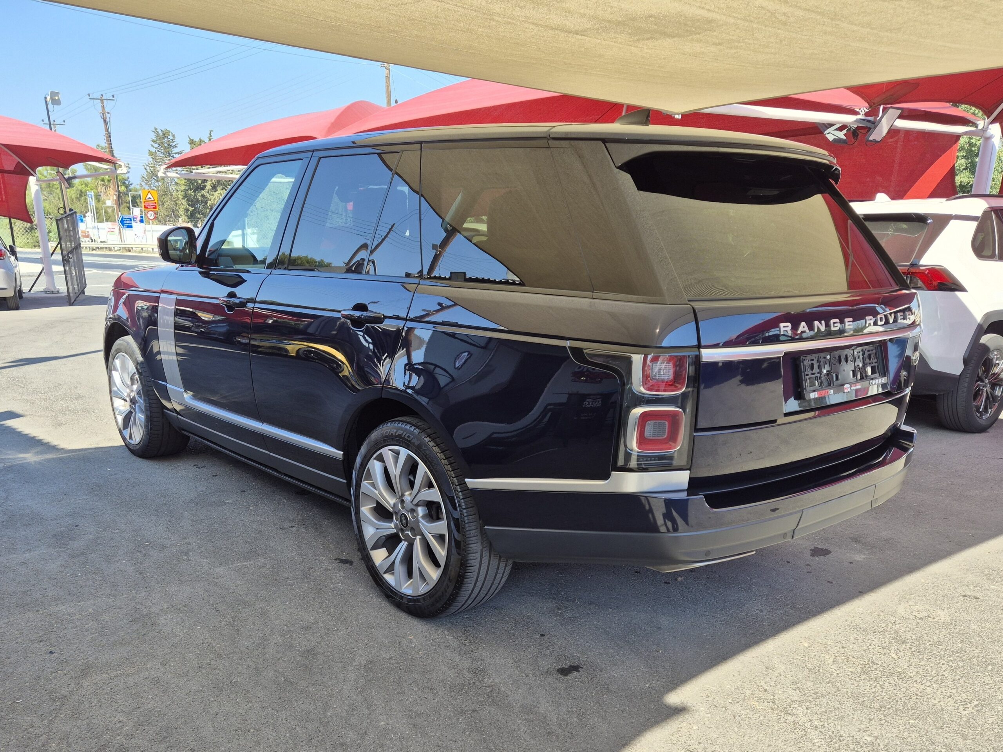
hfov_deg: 73.9
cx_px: 502
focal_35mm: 23
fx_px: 666
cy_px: 376
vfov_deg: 58.9
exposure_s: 1/564
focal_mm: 5.4
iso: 25
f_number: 1.8
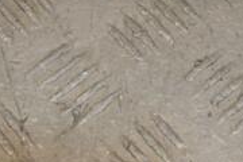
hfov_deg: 12.0
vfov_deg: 7.9
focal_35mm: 170
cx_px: 224
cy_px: -70
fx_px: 1147
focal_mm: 34
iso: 800
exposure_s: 1/200
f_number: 9
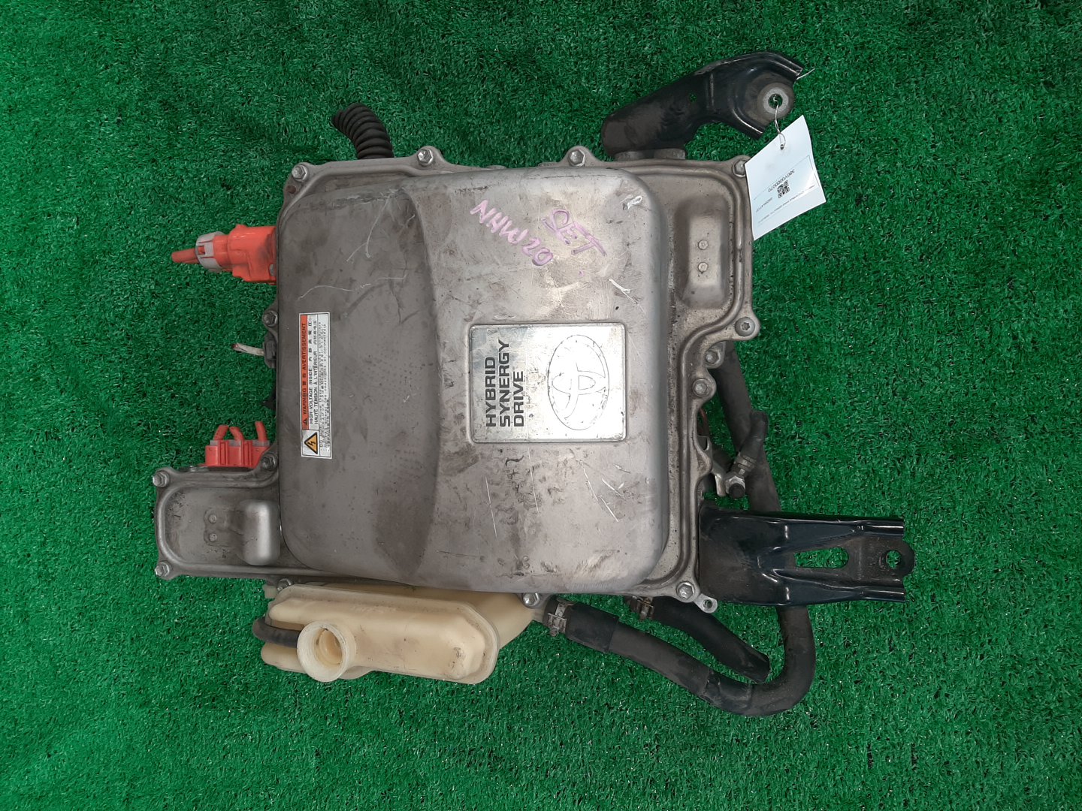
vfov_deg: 53.1
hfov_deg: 67.3
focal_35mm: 26
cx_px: 541
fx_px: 813
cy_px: 406
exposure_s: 1/50
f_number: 1.7
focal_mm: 3.93
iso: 99
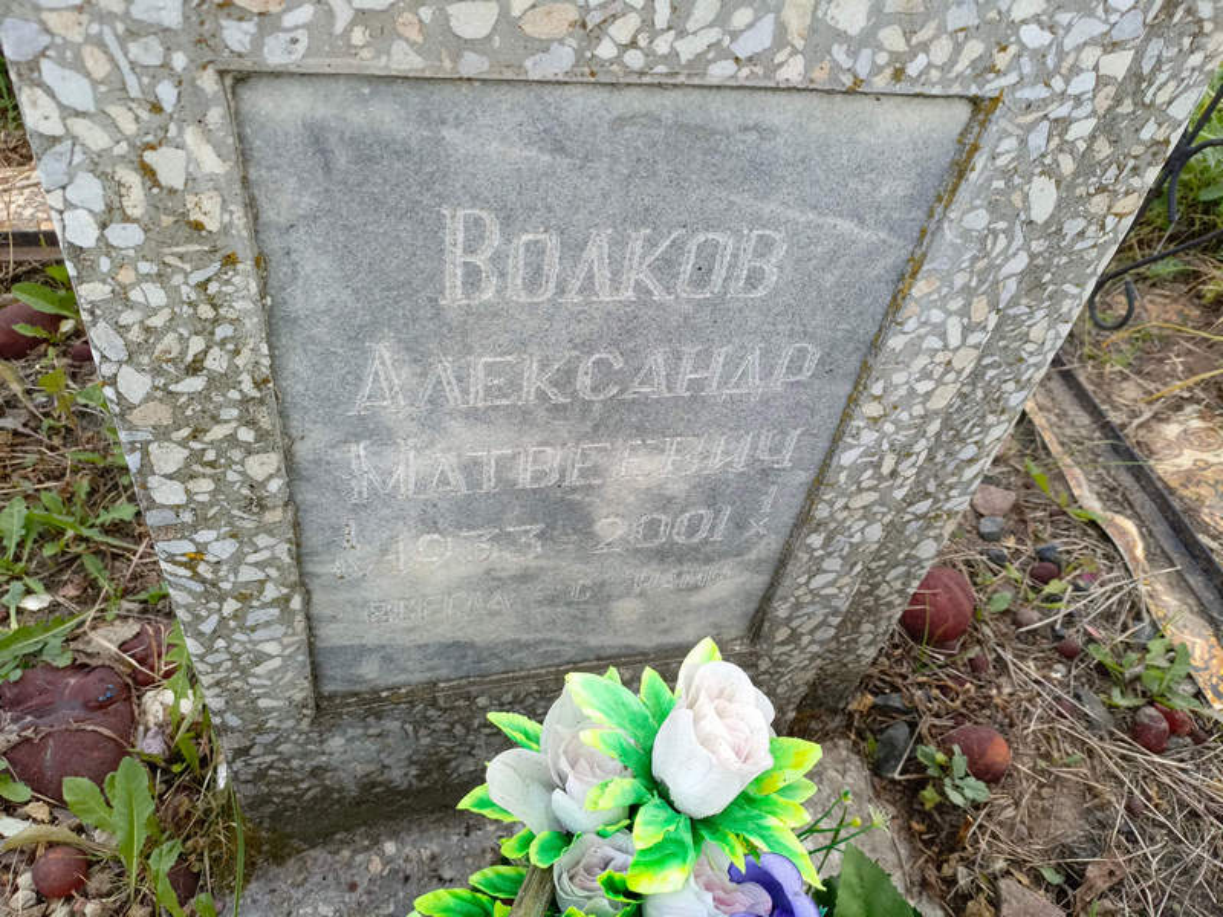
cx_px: 612
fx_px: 883
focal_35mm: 25
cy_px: 458
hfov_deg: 69.4
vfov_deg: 54.9
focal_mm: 4.76
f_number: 1.69
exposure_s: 1/176
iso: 113
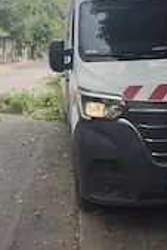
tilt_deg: +9.5
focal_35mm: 59
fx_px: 410
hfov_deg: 22.9
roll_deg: -2.9
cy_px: 15
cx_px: 114
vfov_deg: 31.9
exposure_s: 1/967
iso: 100
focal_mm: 6.76
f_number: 1.78
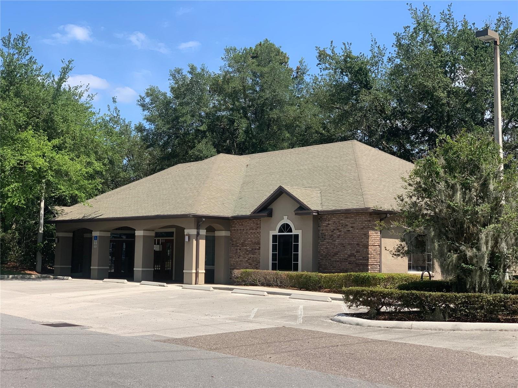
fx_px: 778
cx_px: 259
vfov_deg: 28.0
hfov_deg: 36.8
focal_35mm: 52
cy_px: 194
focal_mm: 6
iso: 16
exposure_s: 1/940
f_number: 2.4
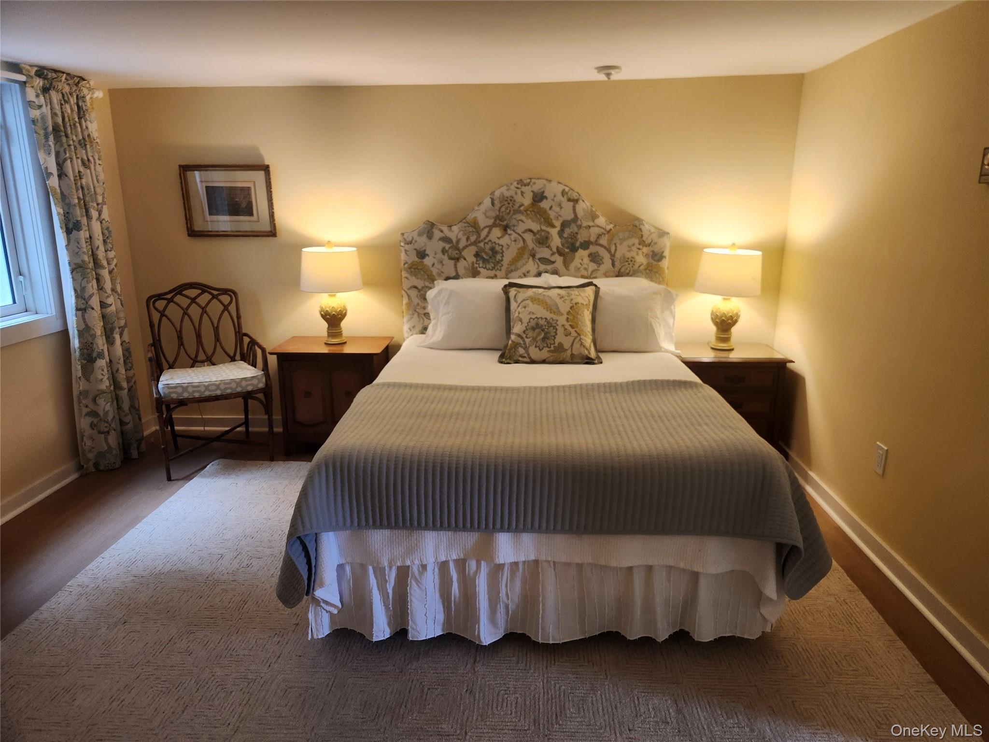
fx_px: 657
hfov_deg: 73.9
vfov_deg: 58.9
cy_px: 371
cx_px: 494
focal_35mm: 23
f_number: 1.8
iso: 250
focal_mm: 5.4
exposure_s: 1/120
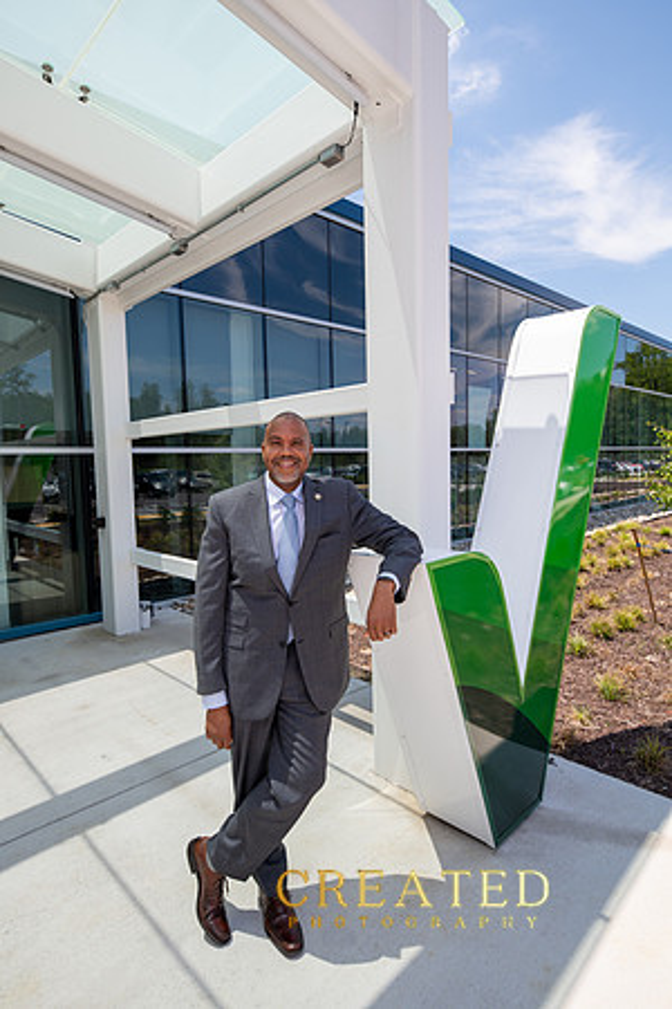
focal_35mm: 20
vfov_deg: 84.0
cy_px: 504
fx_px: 560
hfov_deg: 61.9
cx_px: 336
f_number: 4.5
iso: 64
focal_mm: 20
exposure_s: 1/400
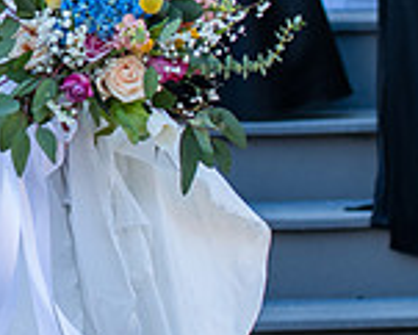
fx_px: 4085
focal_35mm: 330
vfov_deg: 4.7
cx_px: -240
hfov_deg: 5.8
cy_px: -57
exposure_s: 1/320
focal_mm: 70
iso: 200
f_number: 3.5
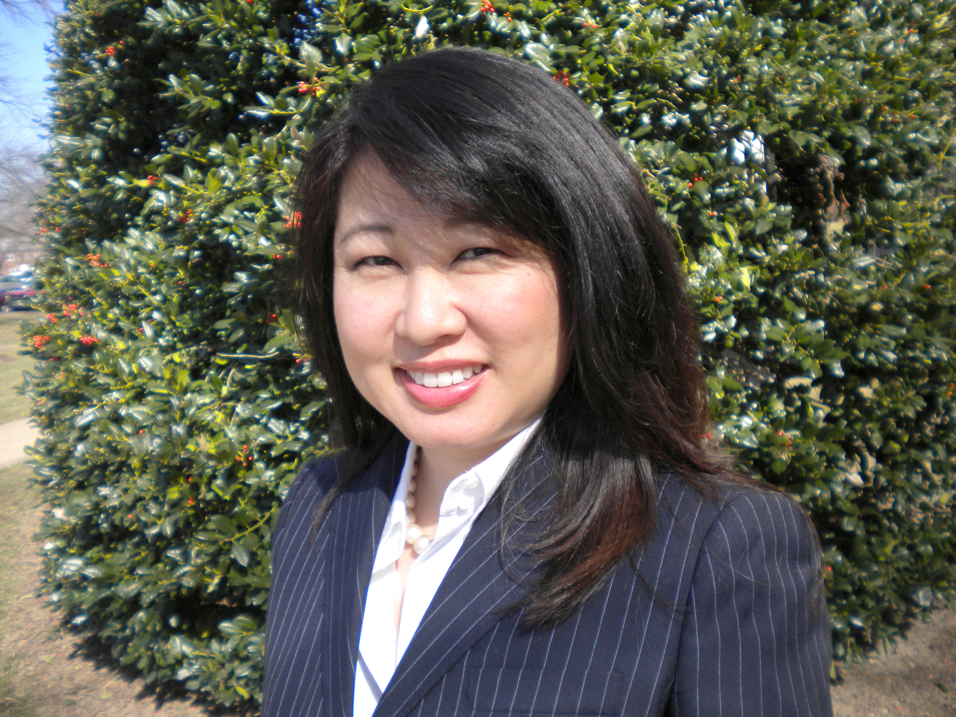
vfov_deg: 40.7
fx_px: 967
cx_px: 478
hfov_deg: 52.6
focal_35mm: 35
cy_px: 358
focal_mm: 6.3
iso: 80
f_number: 3.1
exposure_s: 1/579
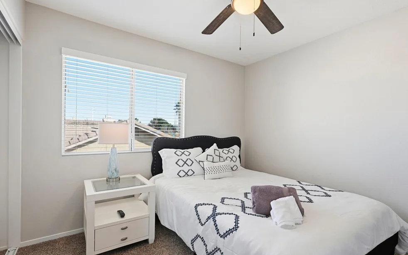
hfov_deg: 94.4
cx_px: 206
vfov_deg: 68.0
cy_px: 135
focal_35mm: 17
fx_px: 189
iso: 500
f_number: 9
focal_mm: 16
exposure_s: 1/250
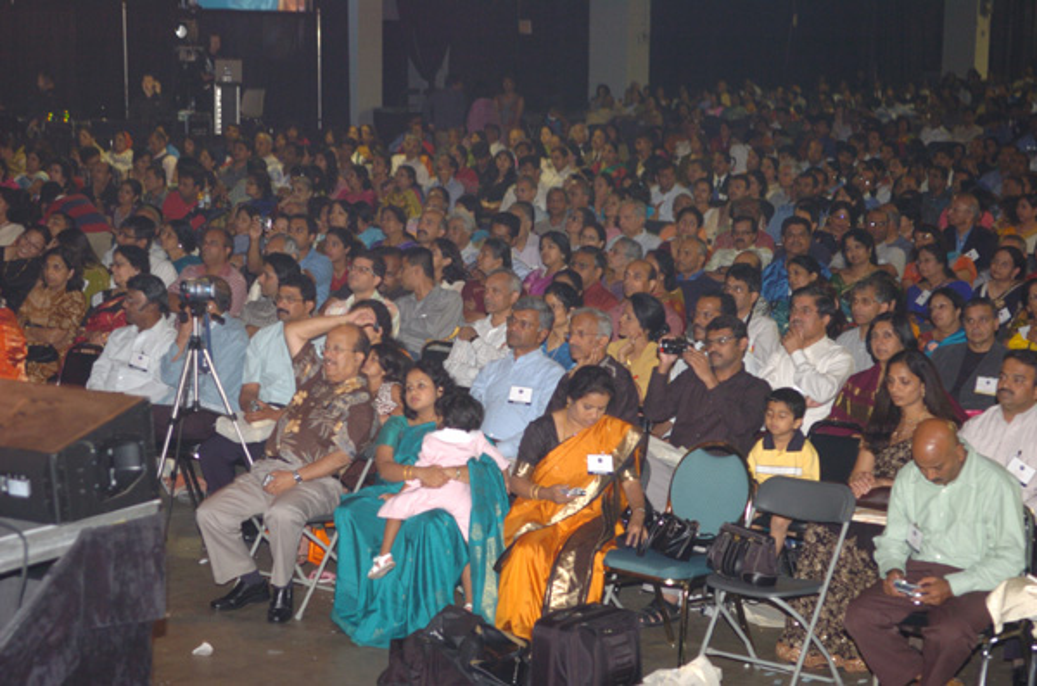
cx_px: 518
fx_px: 2371
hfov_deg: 24.7
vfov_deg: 16.5
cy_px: 343
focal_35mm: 82
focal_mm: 55
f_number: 2.8
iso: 400
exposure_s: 1/10
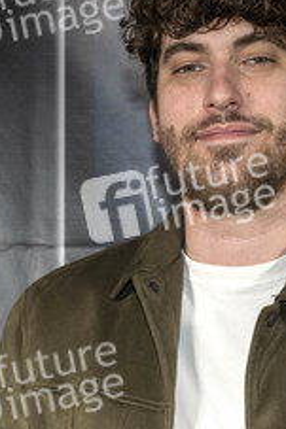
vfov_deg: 16.4
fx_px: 1492
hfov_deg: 10.9
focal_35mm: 125
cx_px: 233
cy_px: 293
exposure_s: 1/200
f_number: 5.6
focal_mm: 71
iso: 800
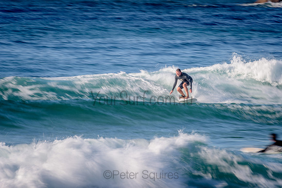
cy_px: 73
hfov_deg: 3.4
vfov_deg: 2.2
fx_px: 4802
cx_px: 173
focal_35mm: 613
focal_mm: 500
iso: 31
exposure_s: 1/13
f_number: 14
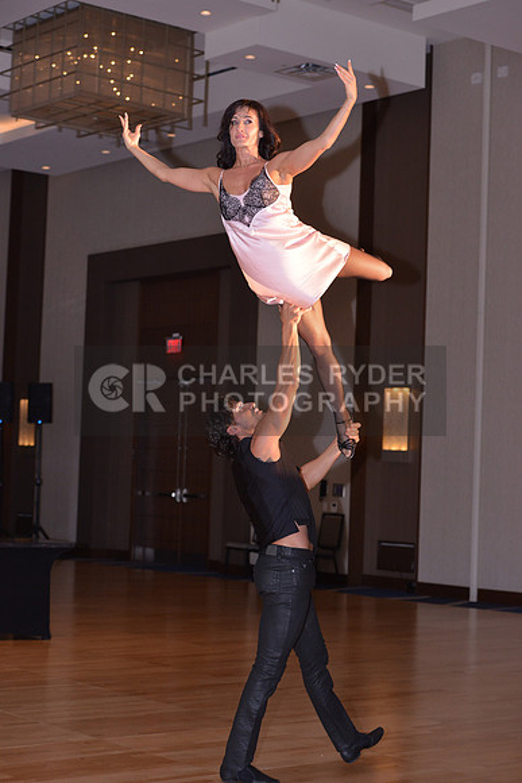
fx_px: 1521
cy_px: 392
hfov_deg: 19.5
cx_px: 261
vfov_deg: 28.8
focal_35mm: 70
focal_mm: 70
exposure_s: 1/250
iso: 1600
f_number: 5
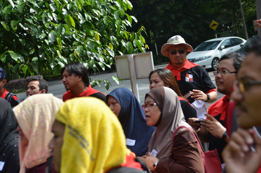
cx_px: 130
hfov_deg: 24.7
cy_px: 86
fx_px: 597
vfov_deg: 16.5
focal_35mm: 82
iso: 250
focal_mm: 55
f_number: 5
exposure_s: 1/800
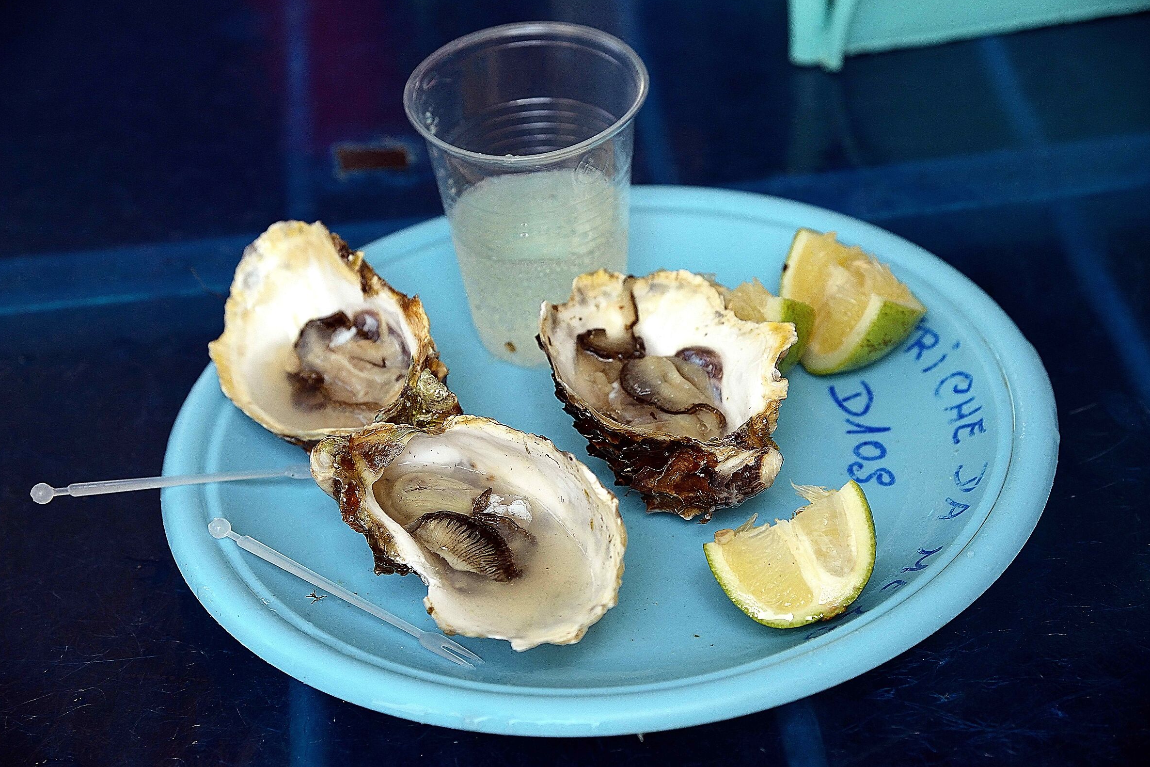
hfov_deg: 23.4
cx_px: 570
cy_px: 381
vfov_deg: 15.7
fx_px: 2779
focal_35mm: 87
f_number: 5.6
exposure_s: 1/640
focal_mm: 86
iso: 800
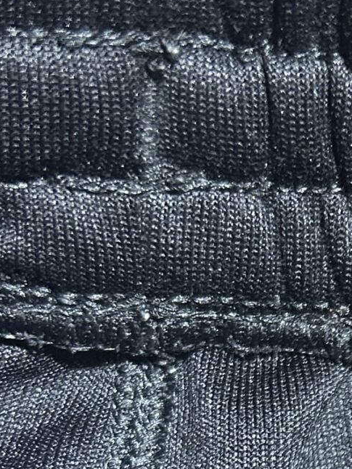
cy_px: 526
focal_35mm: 103
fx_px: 1396
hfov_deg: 13.9
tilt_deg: -51.5
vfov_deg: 18.3
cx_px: 450
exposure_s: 1/50
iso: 250
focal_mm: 5.7
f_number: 1.5
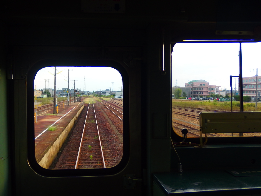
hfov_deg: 41.2
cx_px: 130
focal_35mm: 46
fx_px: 347
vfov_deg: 31.5
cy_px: 98
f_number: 2.5
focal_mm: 8.3
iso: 100
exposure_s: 1/250
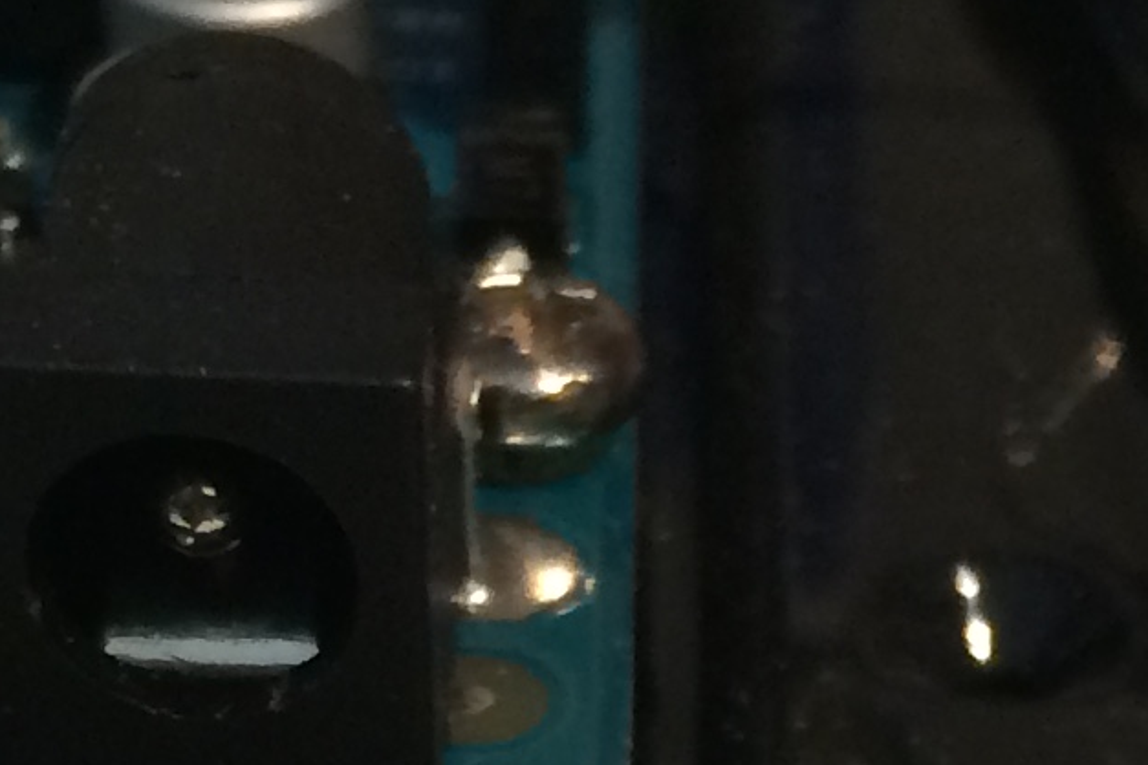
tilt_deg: -44.1
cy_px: 1711
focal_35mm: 157
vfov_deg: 8.2
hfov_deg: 12.8
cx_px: 1283
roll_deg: -4.4
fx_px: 5006
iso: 100
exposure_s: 1/30
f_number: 2.2
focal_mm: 4.15
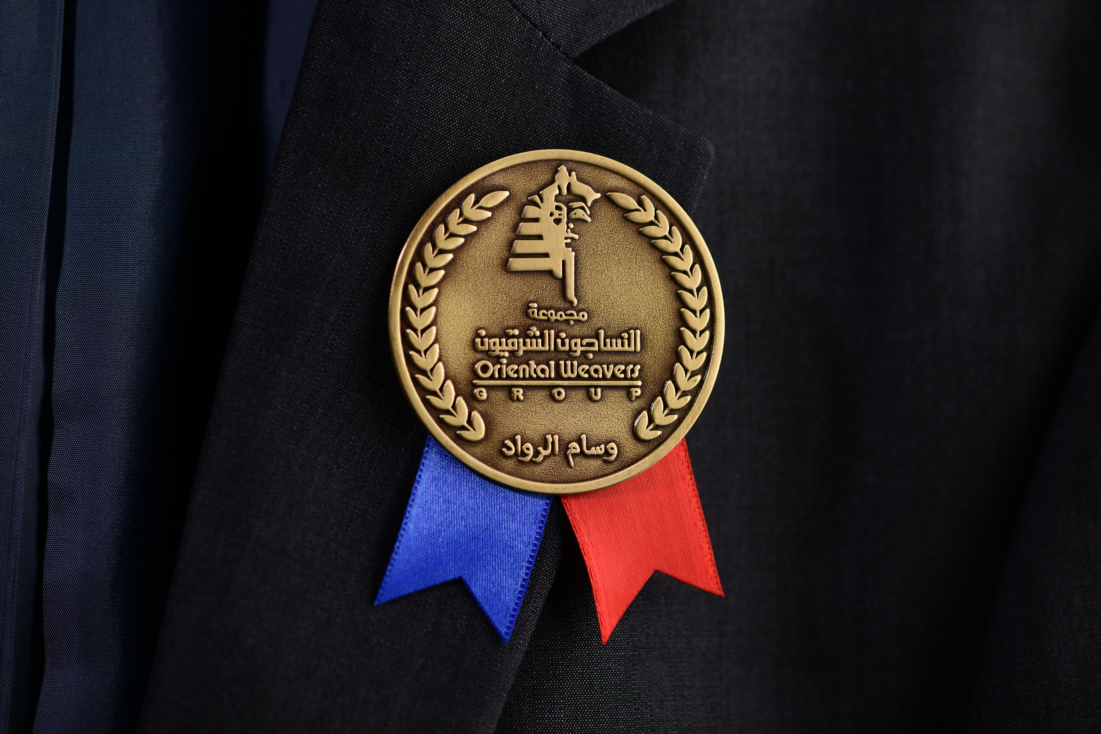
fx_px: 3211
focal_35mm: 105
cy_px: 367
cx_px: 550
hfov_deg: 19.5
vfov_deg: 13.0
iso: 200
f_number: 4
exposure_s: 1/250
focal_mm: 105
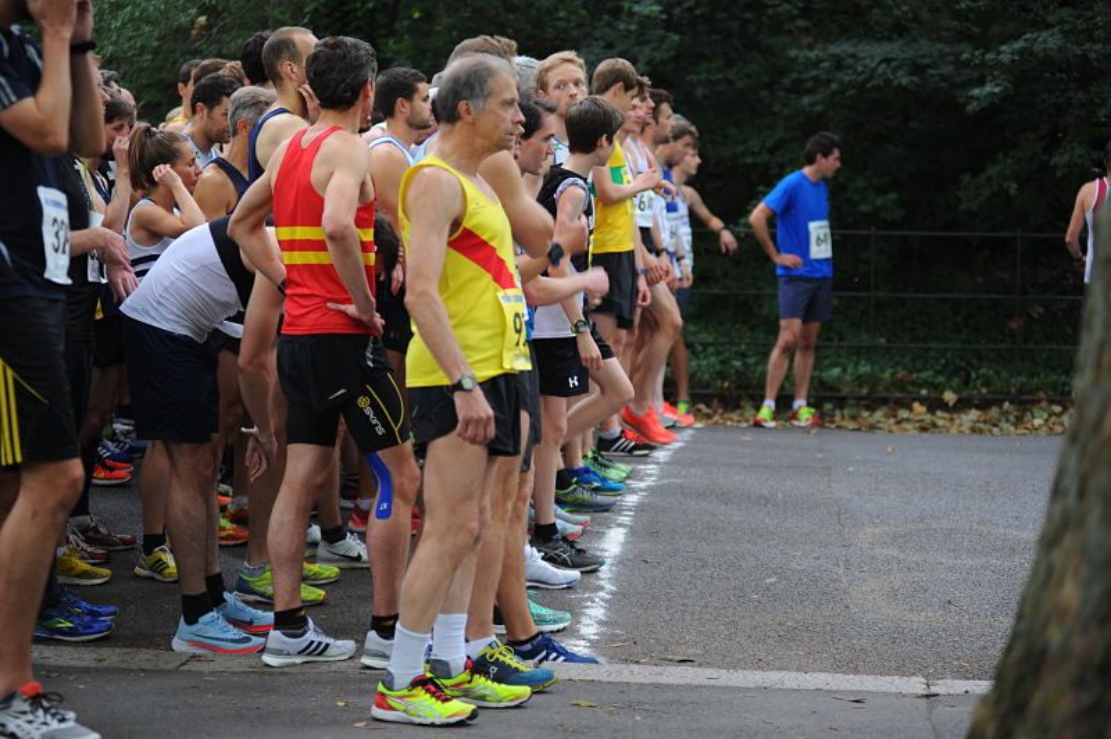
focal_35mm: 80
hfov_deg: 25.4
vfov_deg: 17.0
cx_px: 556
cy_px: 370
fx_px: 2467
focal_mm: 80
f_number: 2.8
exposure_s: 1/80
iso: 2800
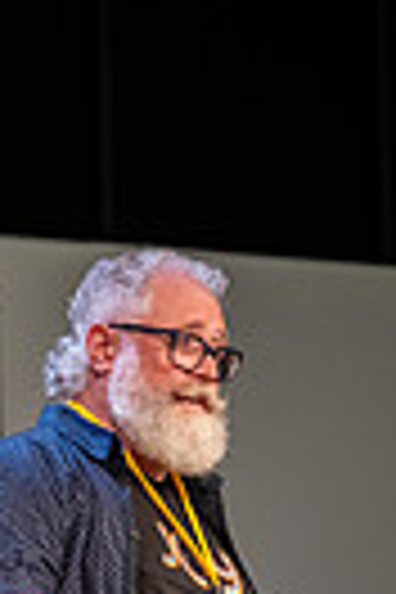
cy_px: 724
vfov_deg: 2.9
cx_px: 477
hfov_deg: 1.9
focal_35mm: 717
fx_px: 11830
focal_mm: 140
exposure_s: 1/210
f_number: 2.8
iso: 1600
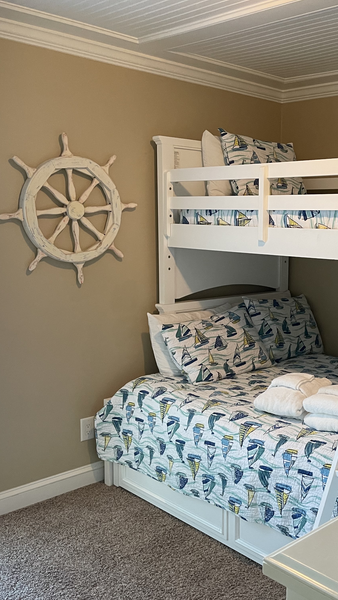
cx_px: 273
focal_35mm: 38
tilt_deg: -8.1
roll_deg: -1.5
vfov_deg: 52.8
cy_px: 301
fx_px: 605
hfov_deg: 30.4
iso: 400
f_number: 1.6
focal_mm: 5.1
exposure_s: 1/60
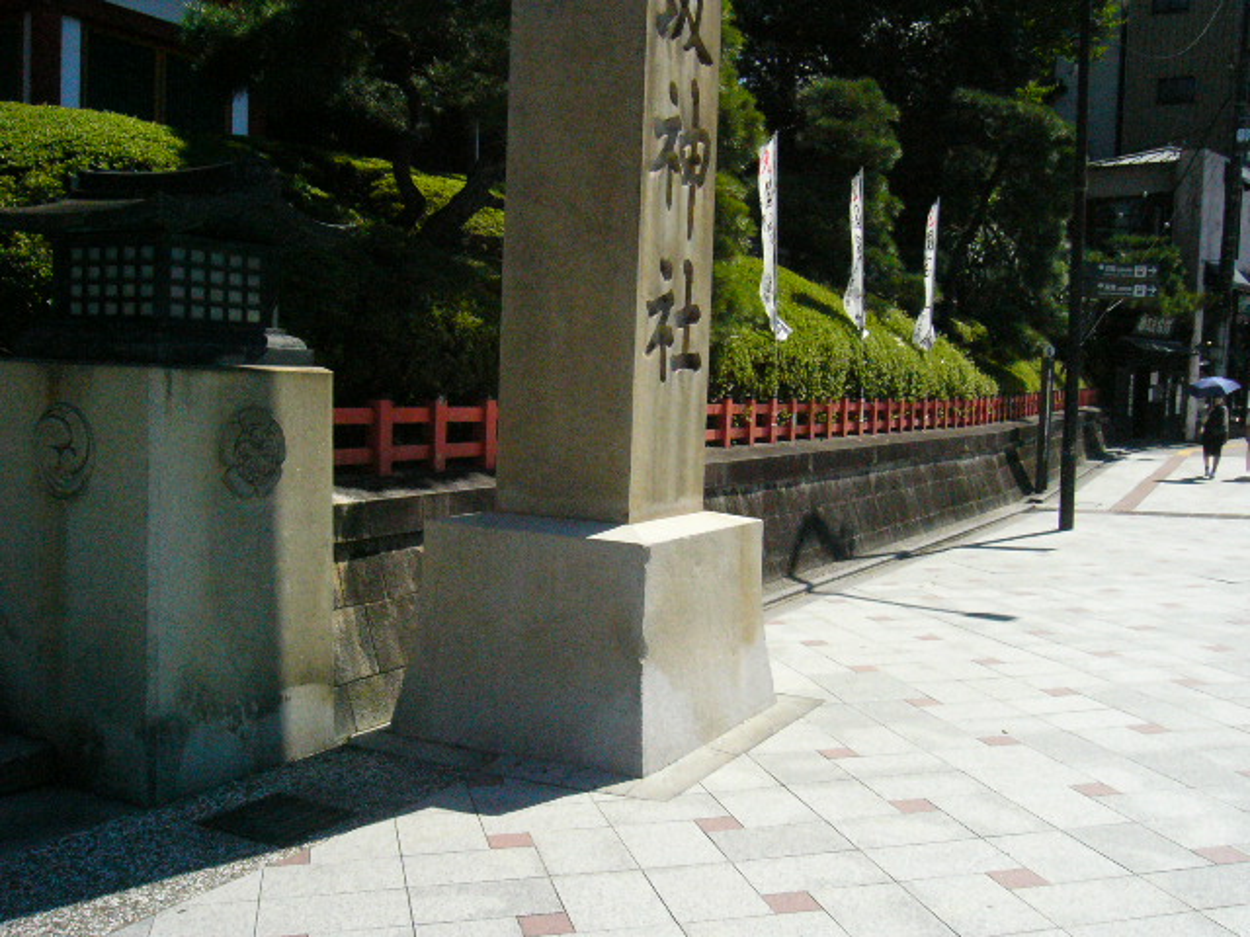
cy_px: 468
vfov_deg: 40.7
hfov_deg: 52.6
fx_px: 1264
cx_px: 625
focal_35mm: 35
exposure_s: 1/2000
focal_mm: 5.8
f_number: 8
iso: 400
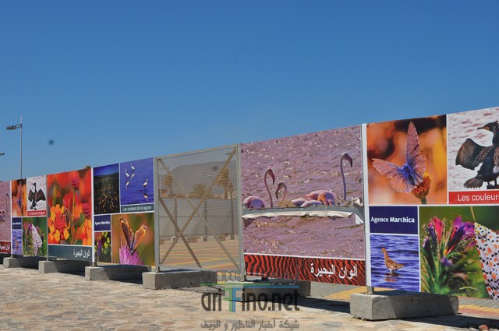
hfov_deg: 41.2
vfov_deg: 28.0
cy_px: 166
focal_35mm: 48
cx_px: 250
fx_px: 664
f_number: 11
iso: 200
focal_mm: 32
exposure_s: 1/500
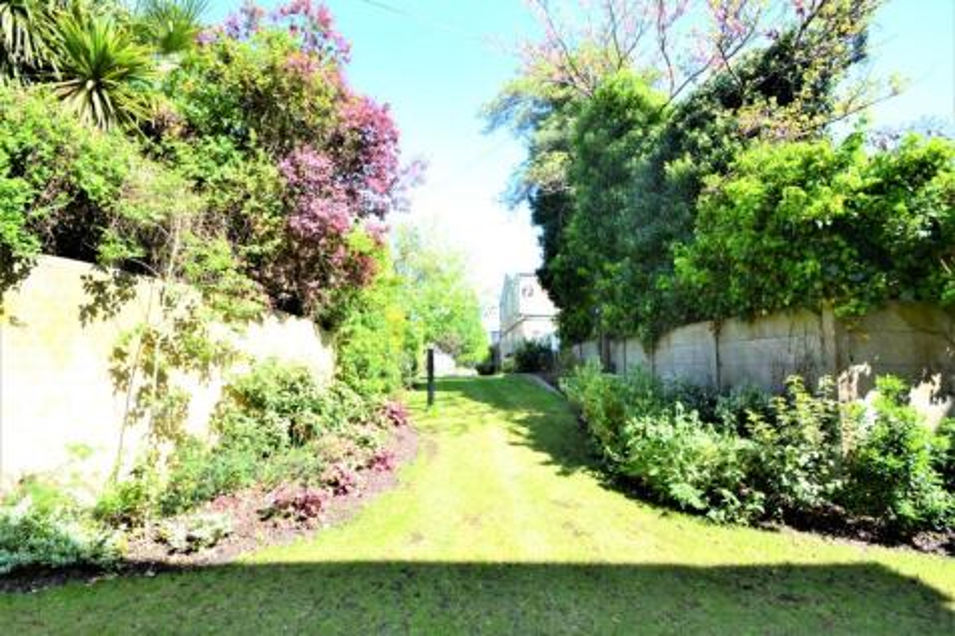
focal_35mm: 15
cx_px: 478
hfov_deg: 100.4
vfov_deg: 77.3
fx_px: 398
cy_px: 318
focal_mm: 10
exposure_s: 1/160
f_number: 9
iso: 400
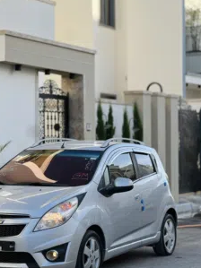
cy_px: 134
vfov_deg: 19.1
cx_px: 69
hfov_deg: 14.3
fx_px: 798
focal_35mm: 103
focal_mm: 9
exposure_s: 1/179
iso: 25
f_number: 2.8
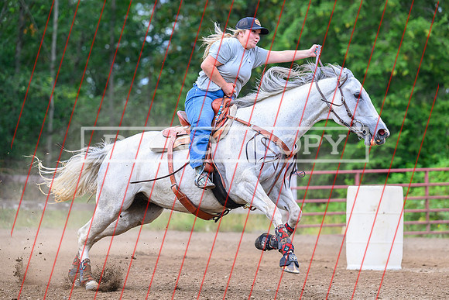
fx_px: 1973
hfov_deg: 13.0
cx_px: 215
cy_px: 144
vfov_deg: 8.7
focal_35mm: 158
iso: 1800
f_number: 3.5
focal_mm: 140
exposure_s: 1/1600
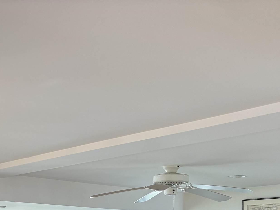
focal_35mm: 65
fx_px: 526
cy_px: 261
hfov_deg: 28.1
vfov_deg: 20.9
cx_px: 3
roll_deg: -0.2
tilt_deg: -1.6
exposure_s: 1/60
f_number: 1.6
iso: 125
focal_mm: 5.96
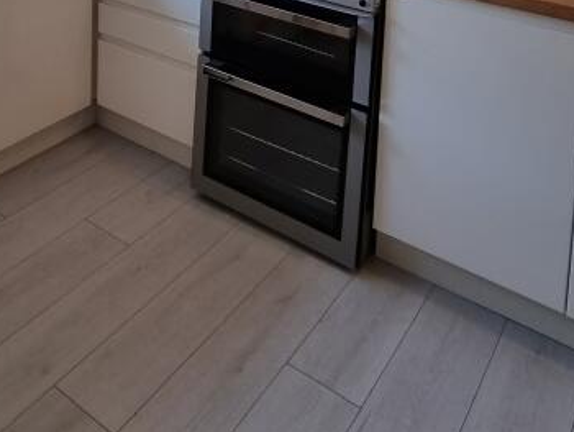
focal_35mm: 38
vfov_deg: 28.7
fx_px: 631
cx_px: 213
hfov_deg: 48.5
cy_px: -166
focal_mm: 2.2
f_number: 2.2
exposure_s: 1/100
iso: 100
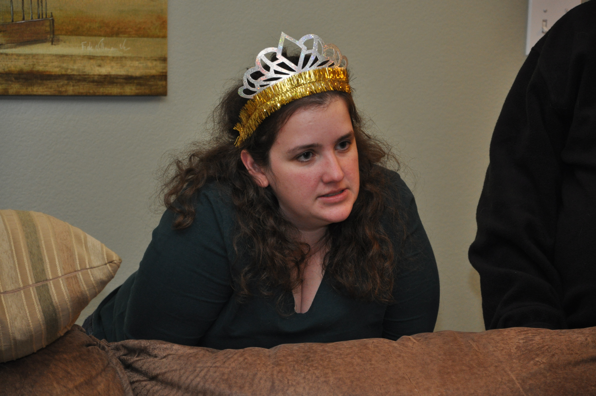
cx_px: 298
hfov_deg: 13.1
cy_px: 198
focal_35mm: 158
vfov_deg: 8.7
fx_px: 2604
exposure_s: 1/60
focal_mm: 105
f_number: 5.6
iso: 800
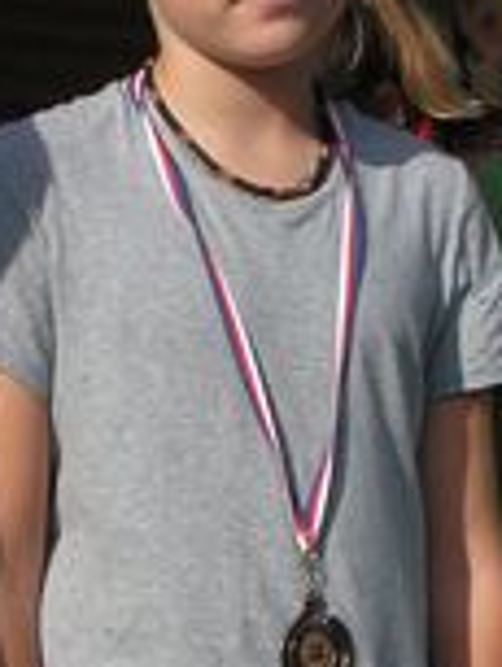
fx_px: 2047
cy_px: 318
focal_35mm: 106
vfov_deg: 18.5
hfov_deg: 14.0
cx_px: 192
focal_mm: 6
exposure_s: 1/1000
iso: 50
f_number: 3.2
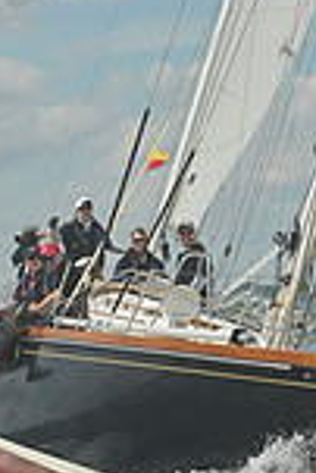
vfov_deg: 7.6
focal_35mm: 269
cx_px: 274
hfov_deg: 5.1
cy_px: 138
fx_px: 3533
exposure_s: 1/1250
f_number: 11
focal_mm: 70
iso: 320
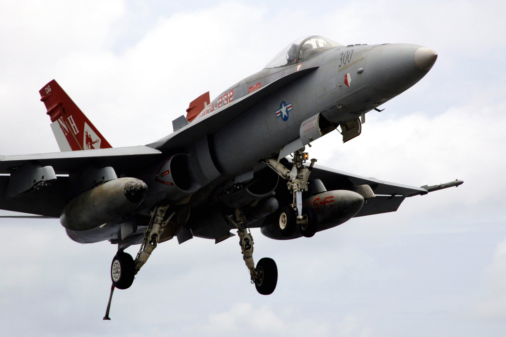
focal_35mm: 153
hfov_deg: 13.4
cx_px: 253
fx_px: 2149
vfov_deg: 9.0
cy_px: 168
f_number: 13
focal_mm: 102
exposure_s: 1/640
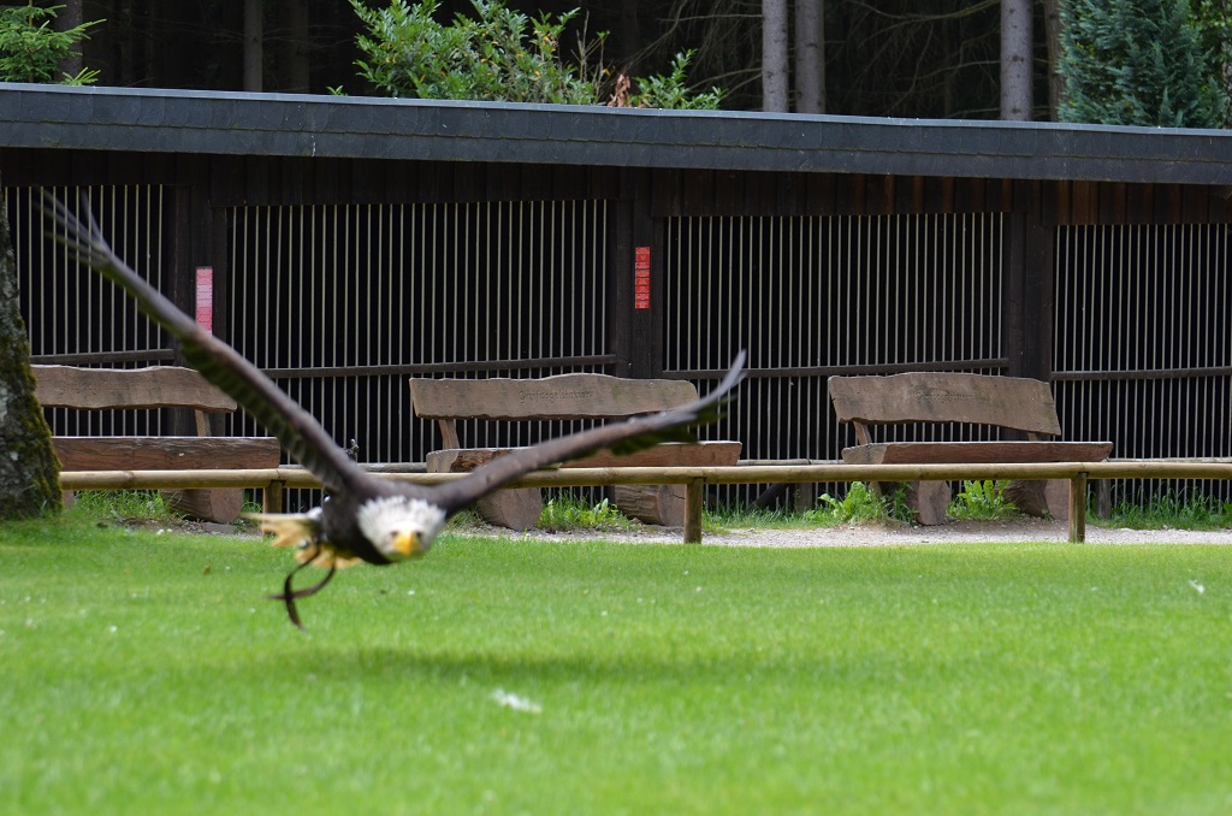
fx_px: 5634
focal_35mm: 165
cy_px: 408
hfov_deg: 12.5
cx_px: 616
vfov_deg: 8.3
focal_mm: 110
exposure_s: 1/1000
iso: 640
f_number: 4.5
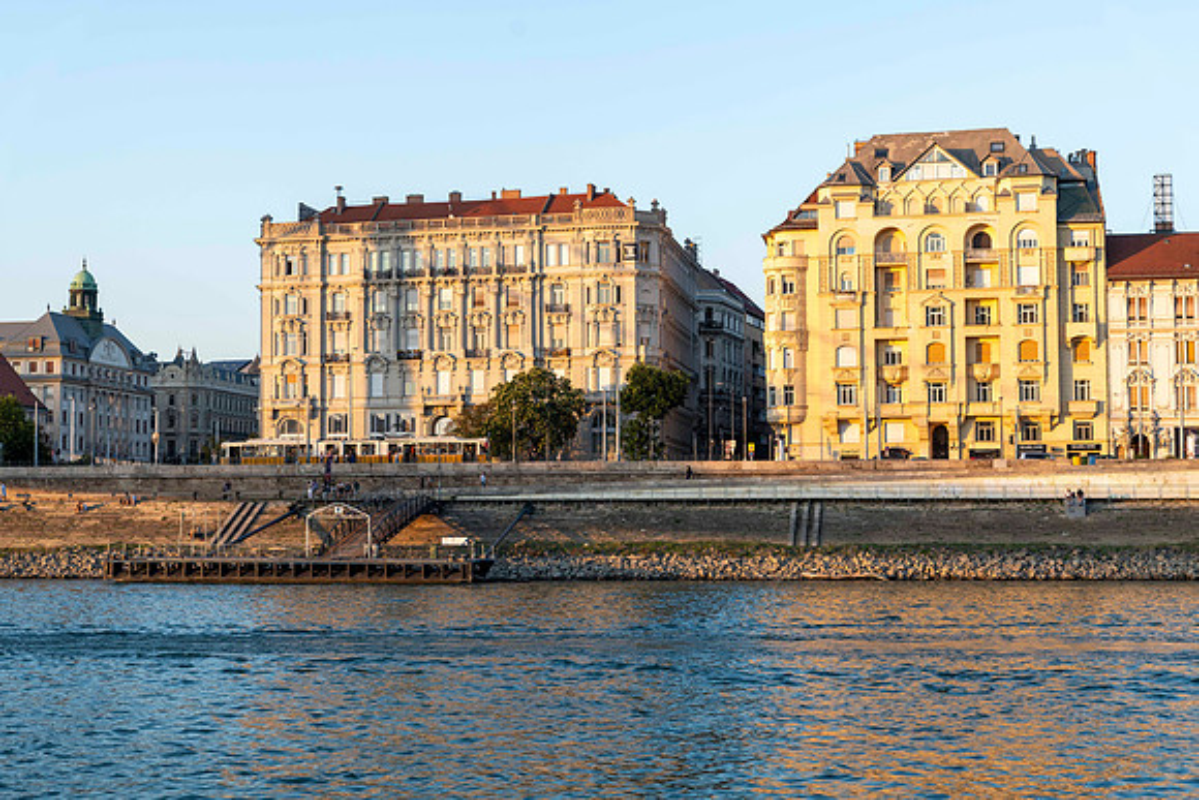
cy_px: 400
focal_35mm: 61
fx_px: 2027
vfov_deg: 22.3
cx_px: 600
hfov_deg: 33.0
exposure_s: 1/125
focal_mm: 60
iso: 100
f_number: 5
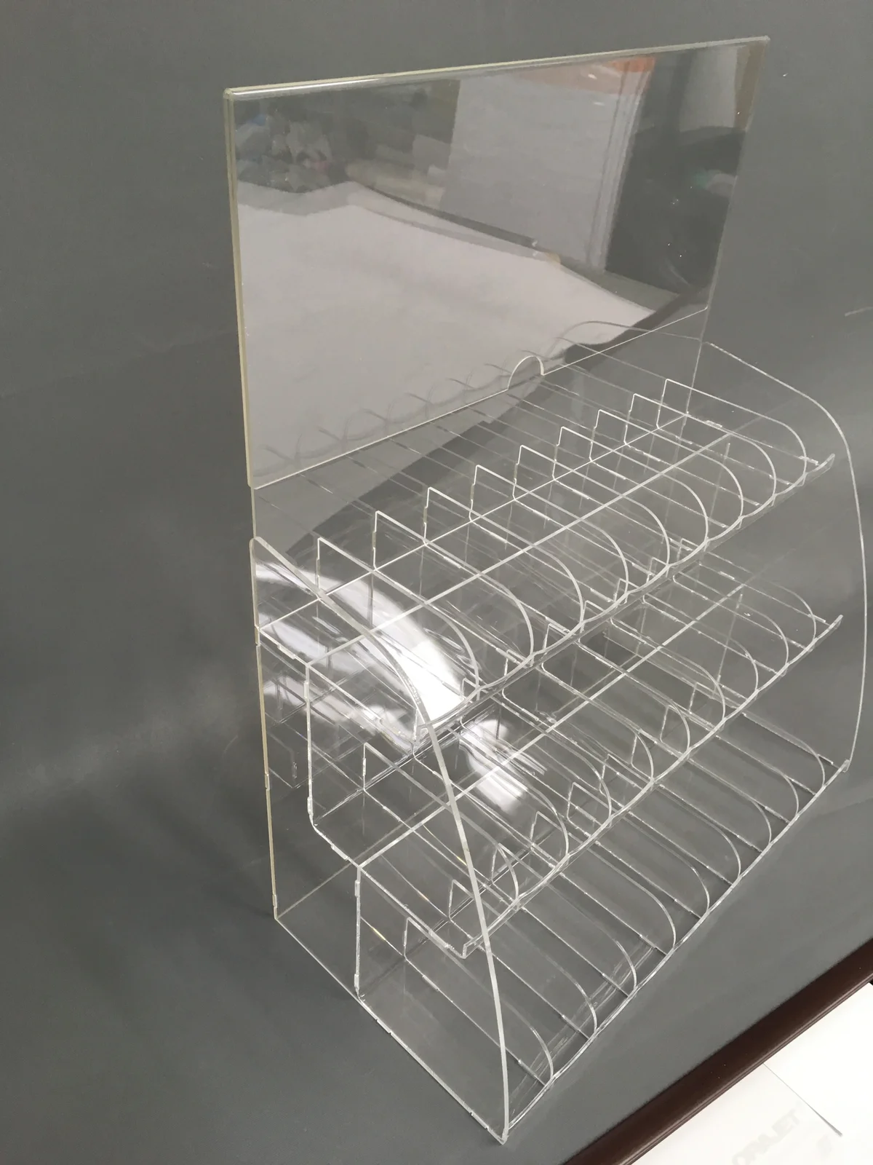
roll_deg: -4.9
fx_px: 975
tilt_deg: -36.7
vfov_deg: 61.7
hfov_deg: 48.2
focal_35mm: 29
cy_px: 582
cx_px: 436
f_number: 2.2
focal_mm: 4.15
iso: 80
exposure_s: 1/33
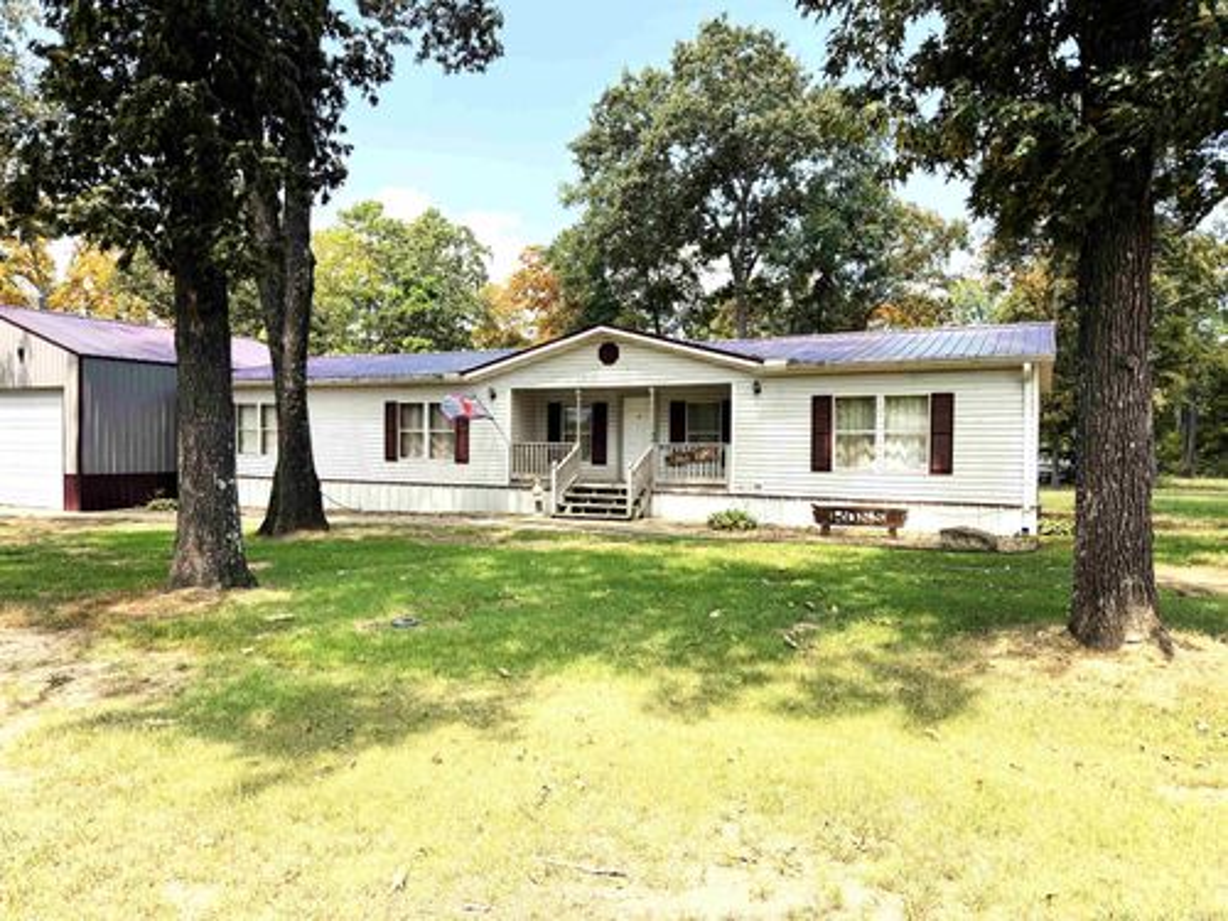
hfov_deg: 71.6
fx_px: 851
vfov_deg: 56.8
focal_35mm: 24
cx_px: 614
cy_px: 460
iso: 100
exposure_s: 1/1437
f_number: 1.78
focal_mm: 6.76
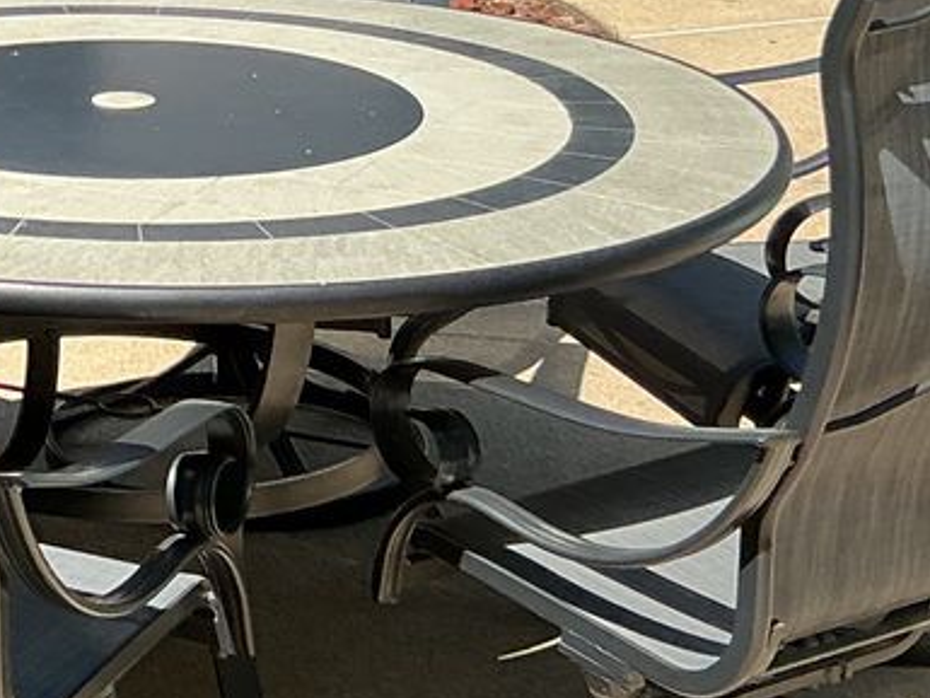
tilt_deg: -8.3
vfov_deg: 12.8
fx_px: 3037
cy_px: -93
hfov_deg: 16.1
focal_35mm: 113
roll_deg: +1.7
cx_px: -425
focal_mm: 3
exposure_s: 1/674
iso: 25
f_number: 1.8
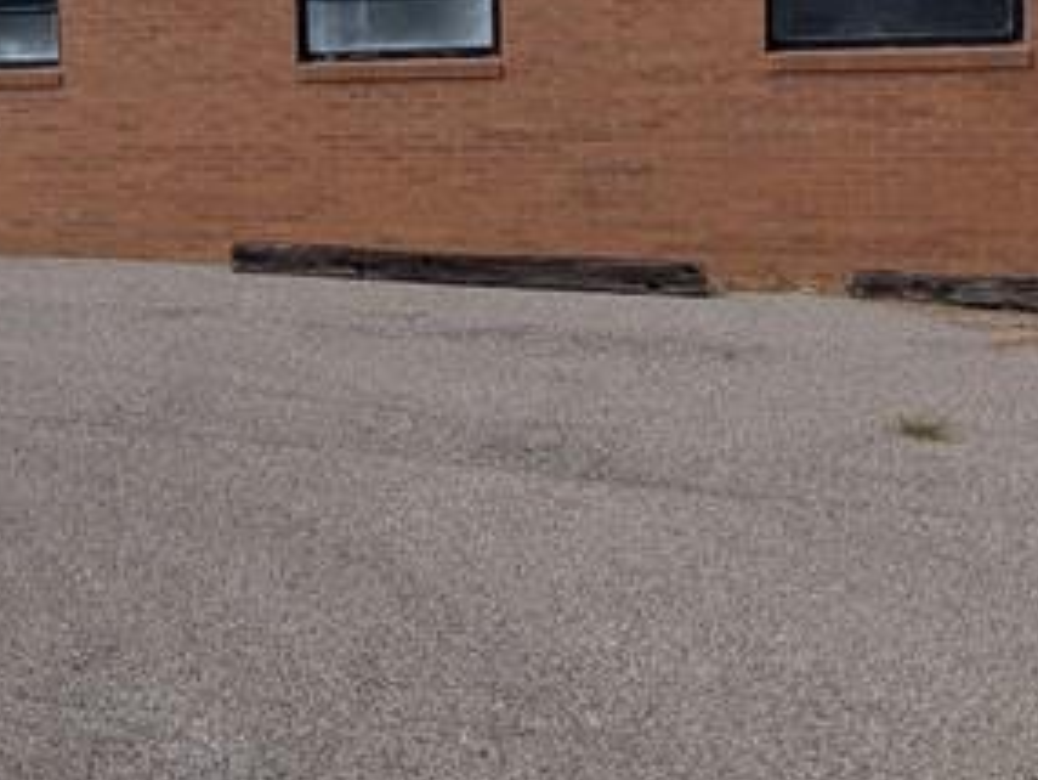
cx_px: -64
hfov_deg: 37.7
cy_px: 98
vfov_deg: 32.2
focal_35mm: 43
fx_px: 1290
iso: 52
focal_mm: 2.02
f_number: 1.7
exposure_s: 1/2660
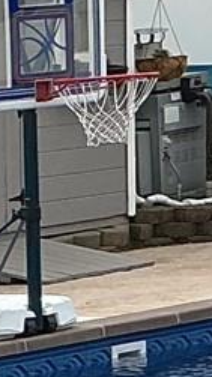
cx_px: -528
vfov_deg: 8.3
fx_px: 2581
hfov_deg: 4.4
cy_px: 415
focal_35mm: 258
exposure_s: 1/1195
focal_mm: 3
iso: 25
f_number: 1.8
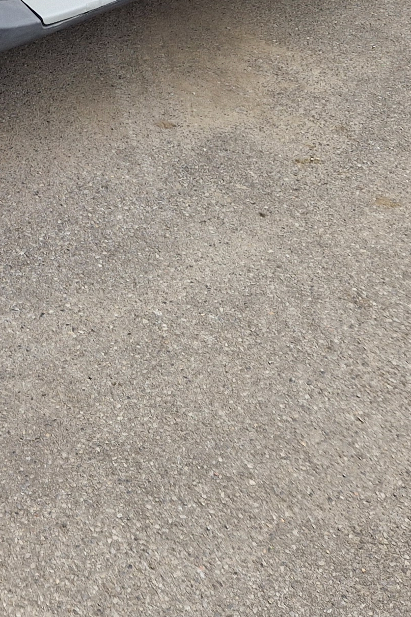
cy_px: -102
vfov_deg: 23.7
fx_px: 1353
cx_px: -173
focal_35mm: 79
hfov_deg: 16.1
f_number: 1.8
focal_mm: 5.4
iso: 50
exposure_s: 1/180
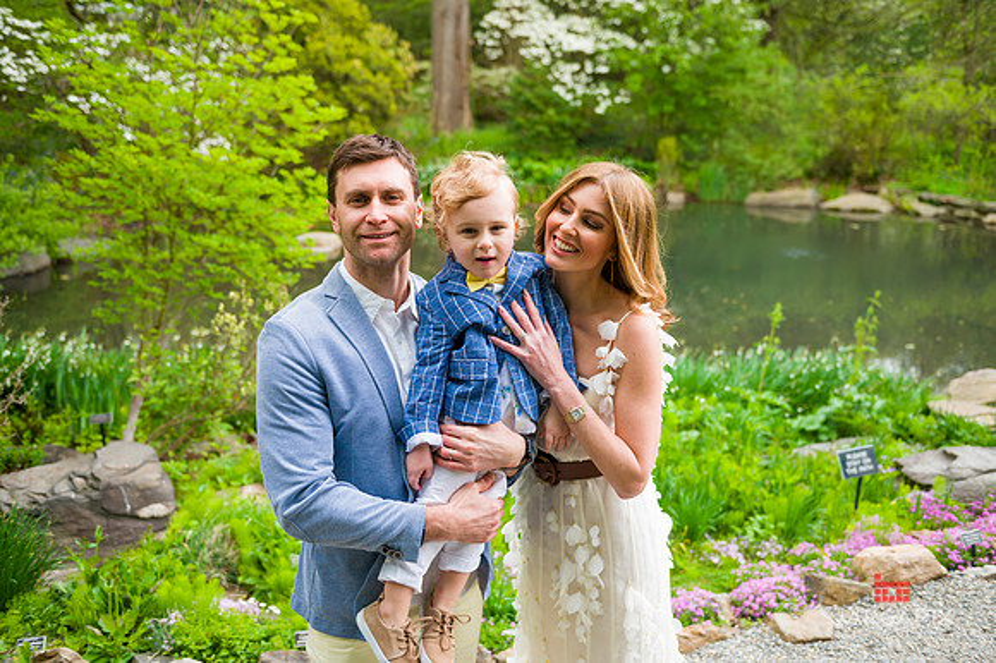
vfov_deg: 41.1
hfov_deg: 58.7
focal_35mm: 32
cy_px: 332
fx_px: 885
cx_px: 498
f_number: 3.5
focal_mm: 32
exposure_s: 1/320
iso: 200
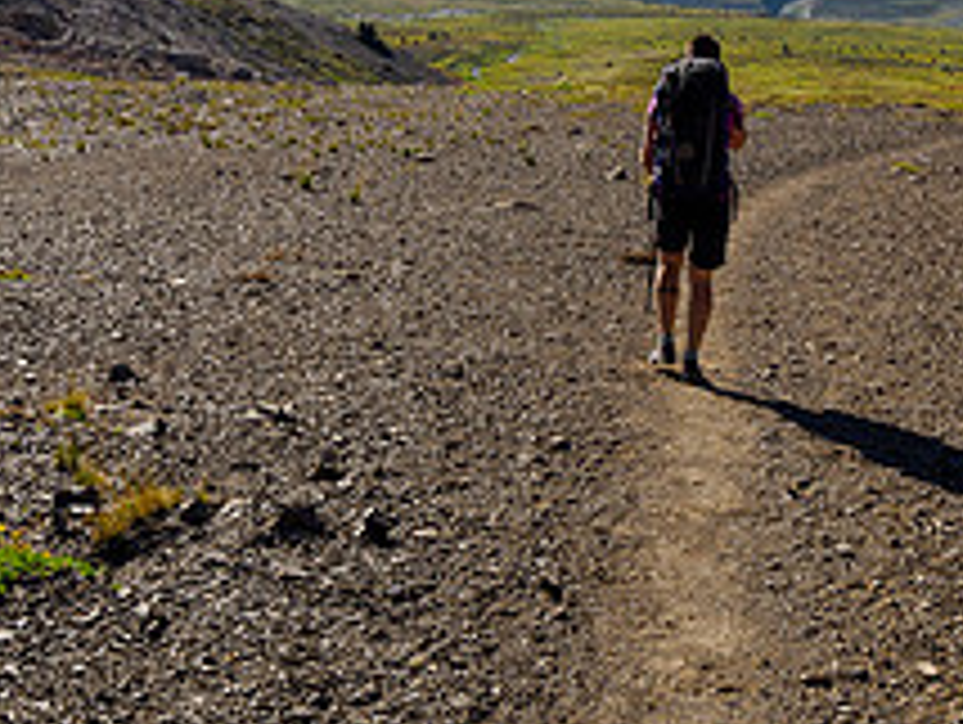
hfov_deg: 29.7
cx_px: 580
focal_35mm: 65
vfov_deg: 21.9
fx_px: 1810
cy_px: 11
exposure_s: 1/400
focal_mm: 12
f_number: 8
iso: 200
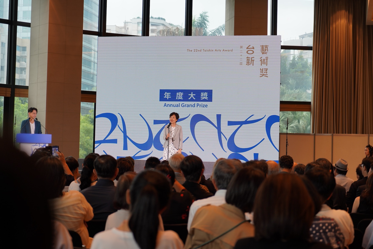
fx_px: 746
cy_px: 121
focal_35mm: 72
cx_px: 184
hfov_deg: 28.1
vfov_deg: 18.9
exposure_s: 1/80
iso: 250
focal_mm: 70
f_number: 4
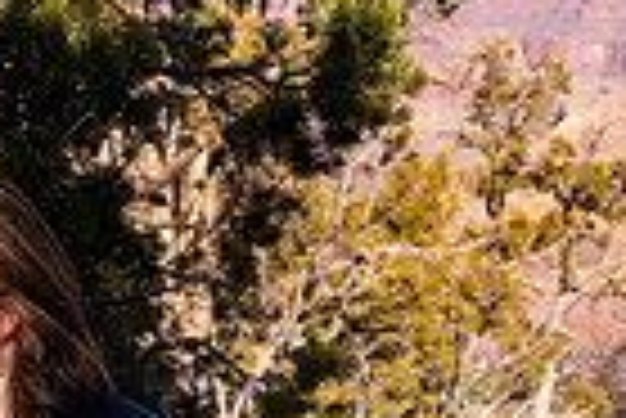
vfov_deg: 12.3
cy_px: 436
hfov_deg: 18.5
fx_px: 1915
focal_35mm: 110
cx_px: 425
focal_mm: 25.5
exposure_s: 1/800
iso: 400
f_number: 8
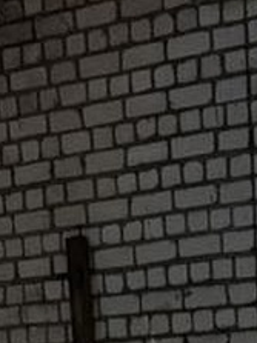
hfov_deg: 8.3
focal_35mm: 172
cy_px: 978
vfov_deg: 9.4
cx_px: 443
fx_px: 1704
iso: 80
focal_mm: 6.76
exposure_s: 1/3247
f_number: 1.78
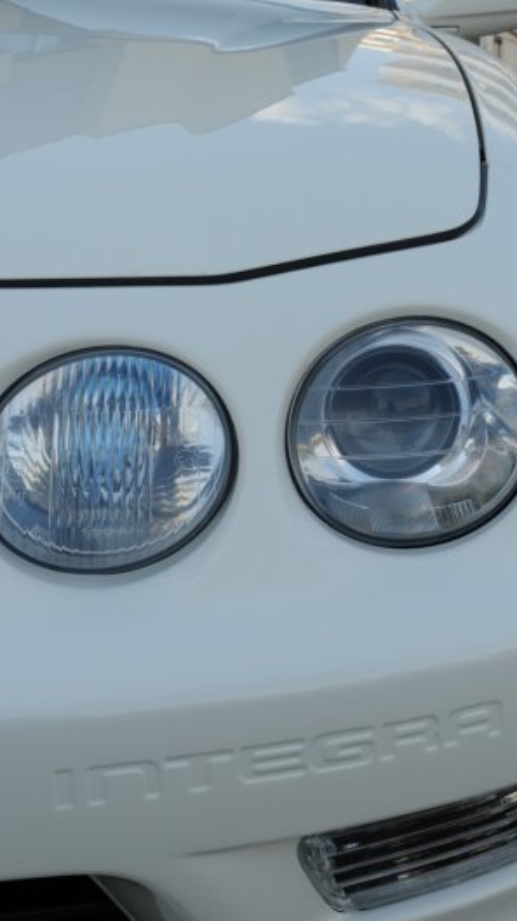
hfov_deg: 21.0
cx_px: 289
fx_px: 1391
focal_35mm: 57
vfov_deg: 36.6
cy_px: 460
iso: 200
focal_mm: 24
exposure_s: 1/125
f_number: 8
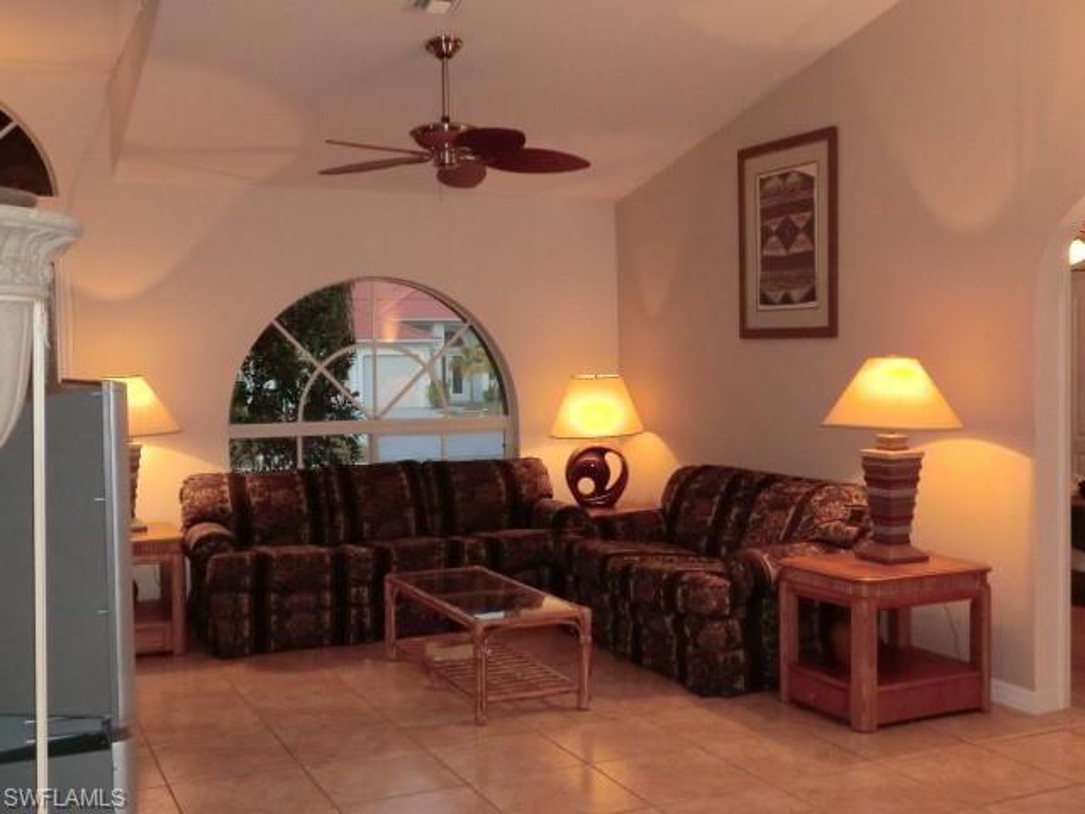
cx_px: 542
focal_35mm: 38
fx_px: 1191
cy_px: 407
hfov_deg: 49.0
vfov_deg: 37.7
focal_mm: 6.9
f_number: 3.9
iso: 400
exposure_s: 1/60
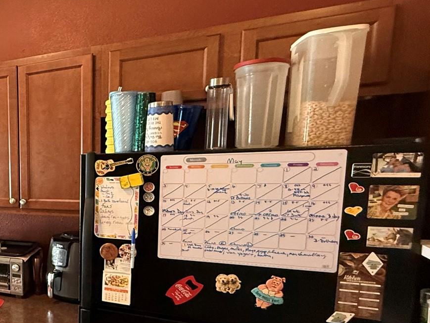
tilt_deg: -8.5
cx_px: -63
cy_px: 211
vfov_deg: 42.5
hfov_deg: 41.5
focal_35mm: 33
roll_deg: +2.4
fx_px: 410
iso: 500
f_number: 2.2
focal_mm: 2.22
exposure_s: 1/60
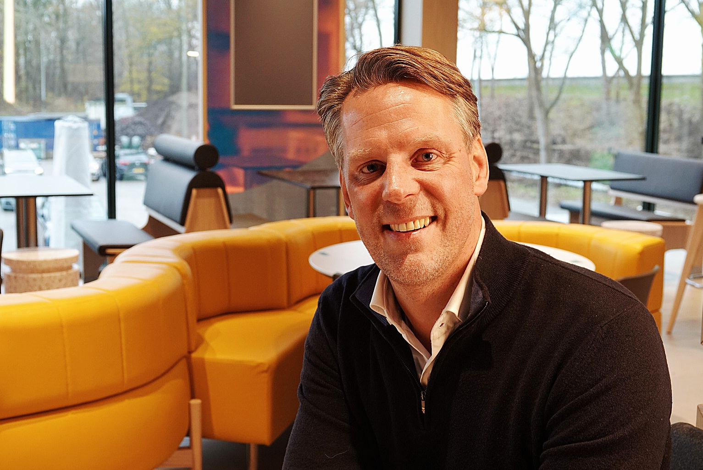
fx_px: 938
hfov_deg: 41.1
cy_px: 235
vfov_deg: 28.1
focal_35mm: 48
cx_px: 352
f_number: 3.2
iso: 320
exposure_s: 1/50
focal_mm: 17.55
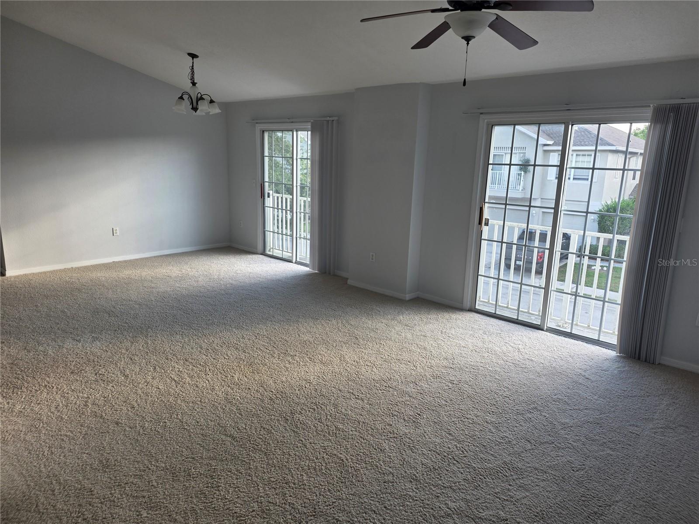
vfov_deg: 58.9
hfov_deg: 73.9
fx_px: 464
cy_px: 262
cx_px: 350
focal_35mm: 23
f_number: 1.7
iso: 64
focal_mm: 6.3
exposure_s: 1/180
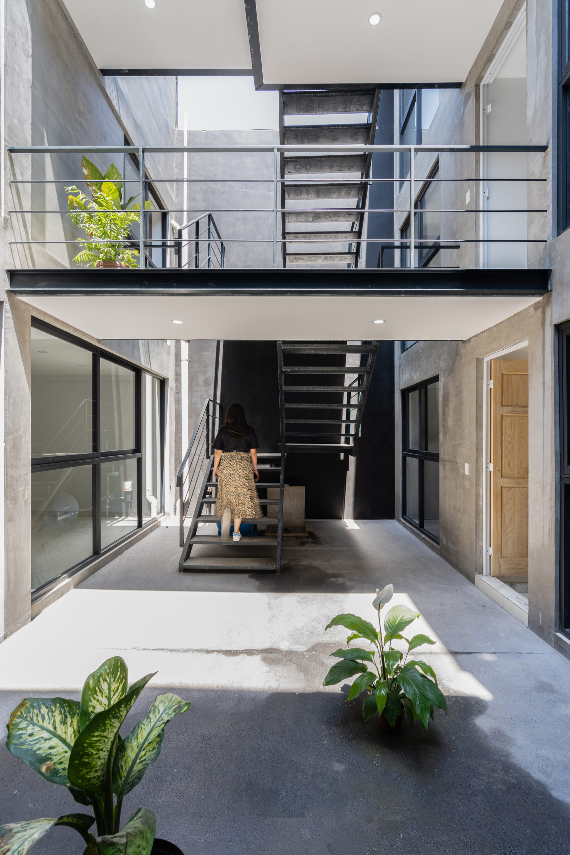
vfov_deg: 96.7
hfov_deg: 73.7
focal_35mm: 16
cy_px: 428
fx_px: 380
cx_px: 285
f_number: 11
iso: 100
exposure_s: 1/2.5
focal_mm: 16
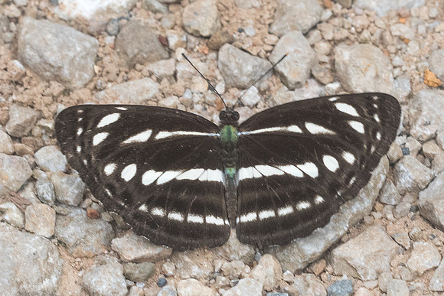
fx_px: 8073
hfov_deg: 3.2
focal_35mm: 654
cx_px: 222
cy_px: 163
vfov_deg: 2.1
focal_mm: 150
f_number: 7.1
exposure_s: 1/400
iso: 800
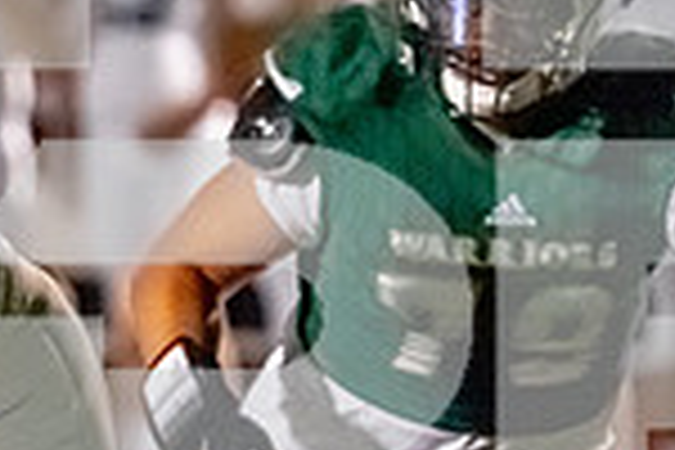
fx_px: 27317
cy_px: 380
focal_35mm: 1457
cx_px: -130
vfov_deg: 0.9
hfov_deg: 1.4
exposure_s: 1/1600
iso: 16000
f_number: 6.3
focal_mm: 376
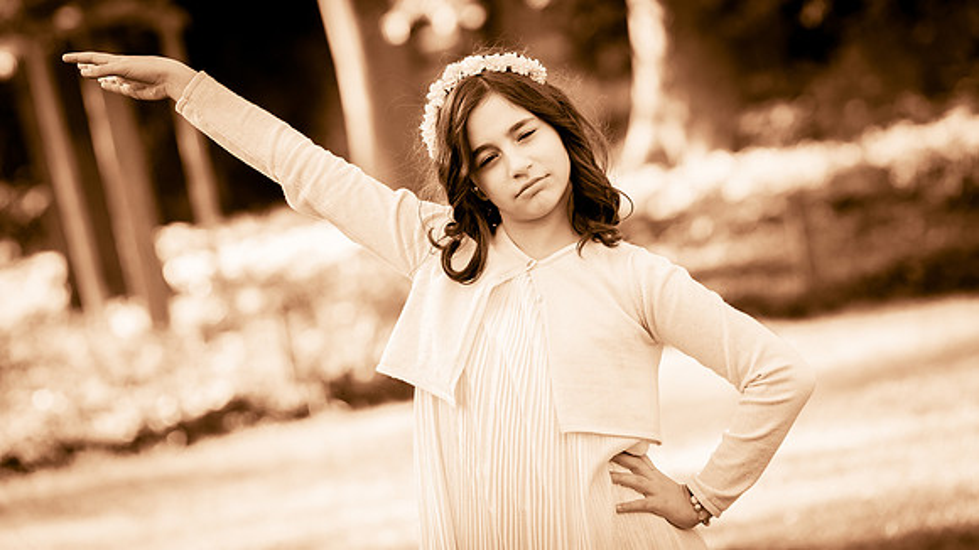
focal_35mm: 198
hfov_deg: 10.9
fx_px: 5128
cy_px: 193
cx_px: 421
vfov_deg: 6.1
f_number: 4
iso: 800
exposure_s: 1/320
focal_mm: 150
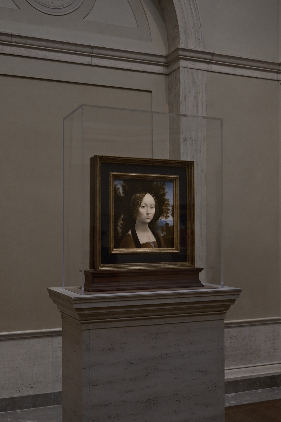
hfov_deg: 37.9
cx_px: 140
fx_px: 410
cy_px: 211
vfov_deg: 54.4
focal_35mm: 35
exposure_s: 1/56
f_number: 2.8
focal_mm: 23
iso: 800
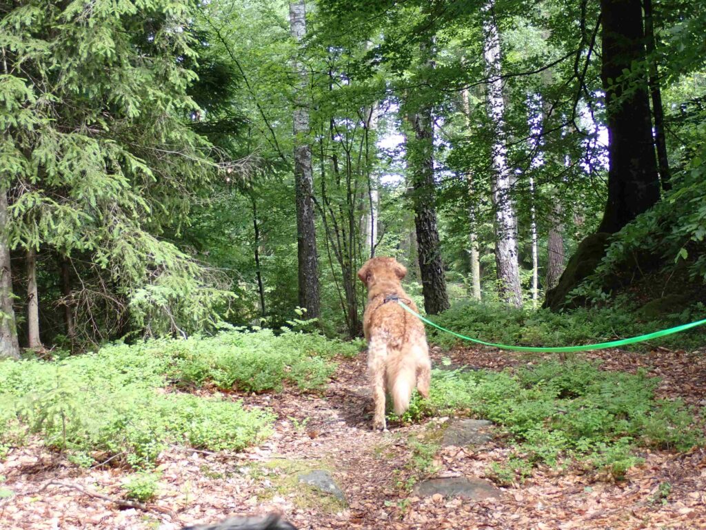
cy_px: 265
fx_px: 1570
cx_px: 353
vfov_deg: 19.1
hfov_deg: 25.3
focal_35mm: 77
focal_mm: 13.65
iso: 200
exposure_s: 1/100
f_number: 4.1
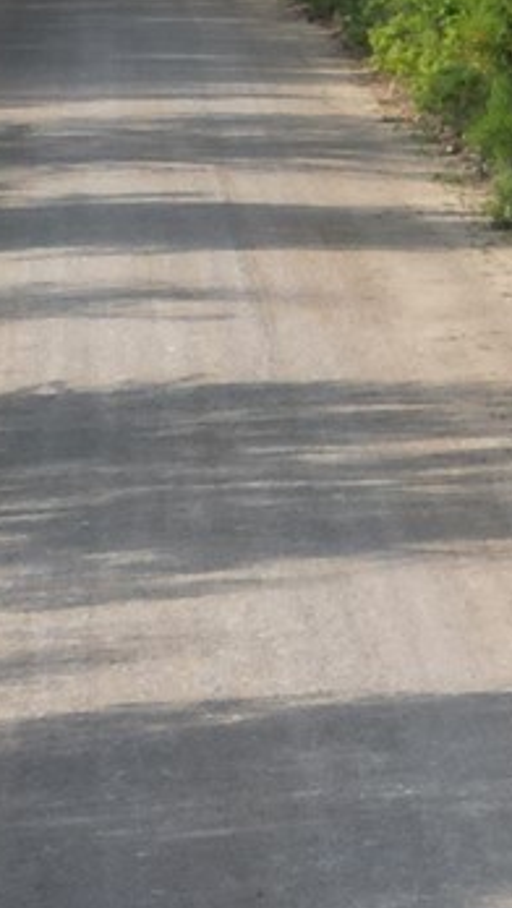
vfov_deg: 13.6
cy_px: 1075
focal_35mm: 154
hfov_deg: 6.0
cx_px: 2325
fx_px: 3713
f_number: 1.7
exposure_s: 1/2000
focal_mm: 6.72
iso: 150
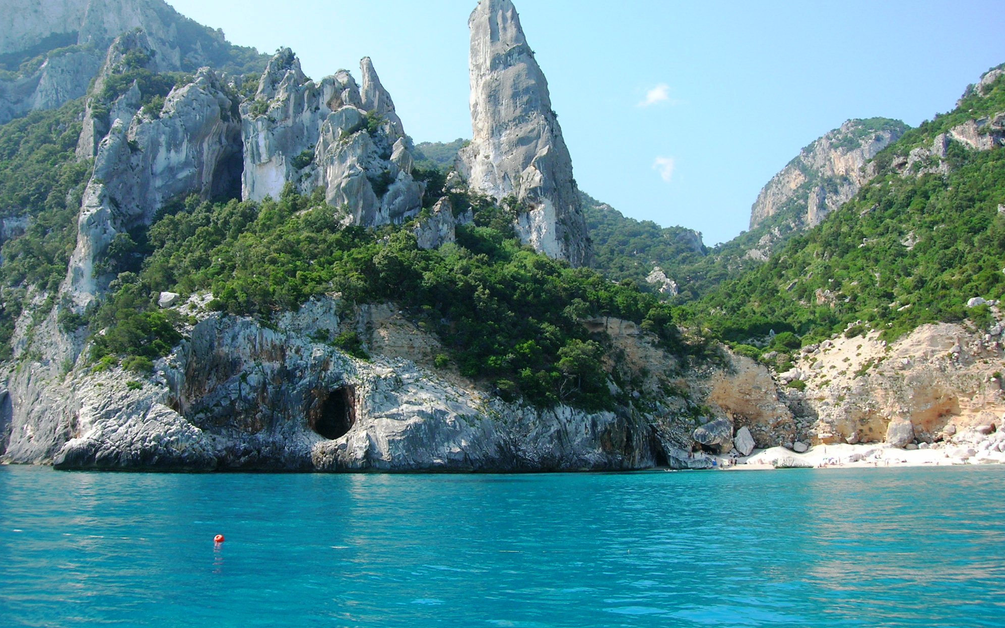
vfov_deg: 34.4
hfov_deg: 52.7
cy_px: 266
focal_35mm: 37
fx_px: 1013
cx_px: 500
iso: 50
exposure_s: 1/192
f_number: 4.9
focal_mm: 5.7
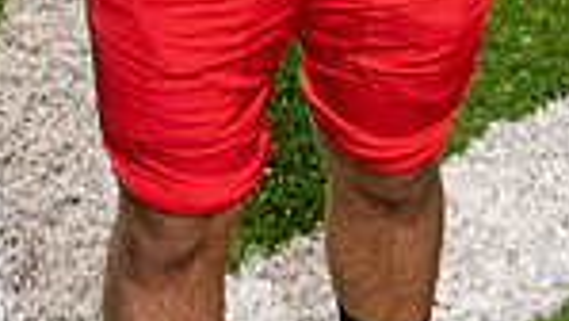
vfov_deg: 5.3
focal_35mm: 222
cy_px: -516
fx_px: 3351
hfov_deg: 9.7
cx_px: 248
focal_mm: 70
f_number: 6.3
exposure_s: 1/250
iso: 100
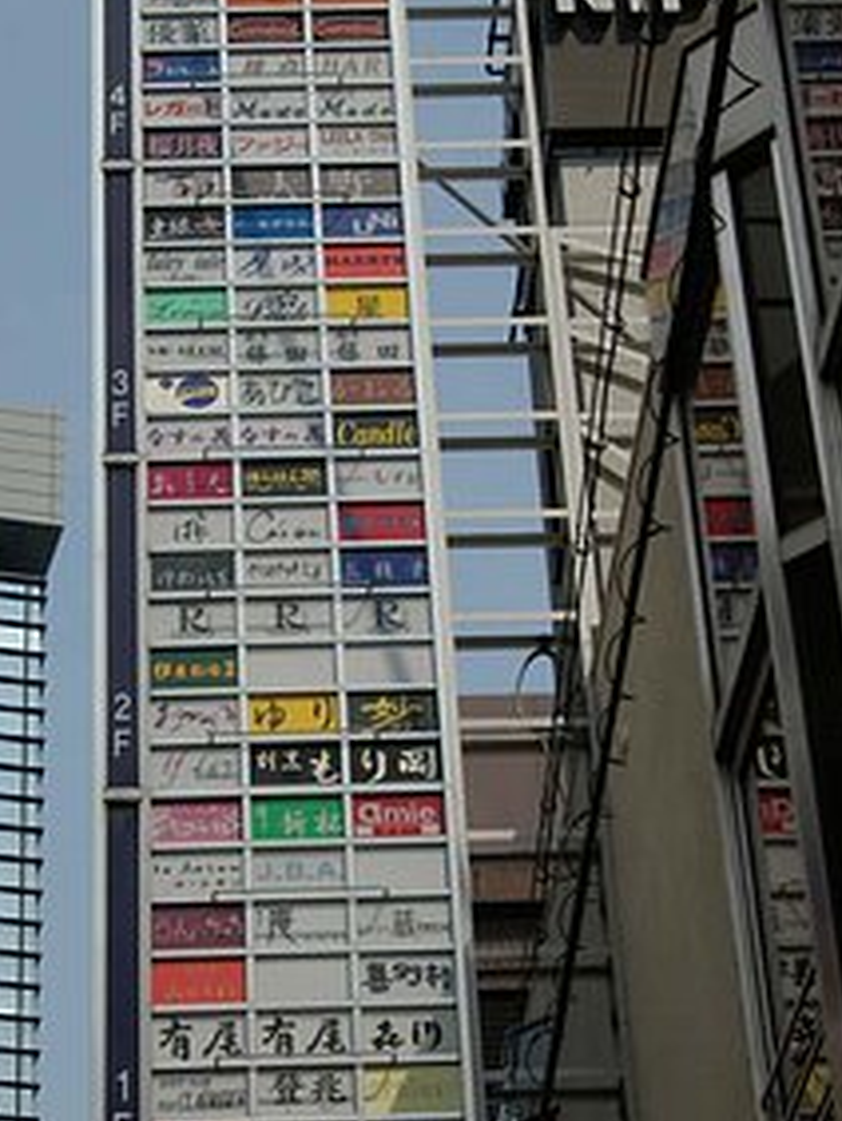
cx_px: 230
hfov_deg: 16.6
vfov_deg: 21.9
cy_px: 708
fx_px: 2882
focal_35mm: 89
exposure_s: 1/500
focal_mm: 34
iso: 200
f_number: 8
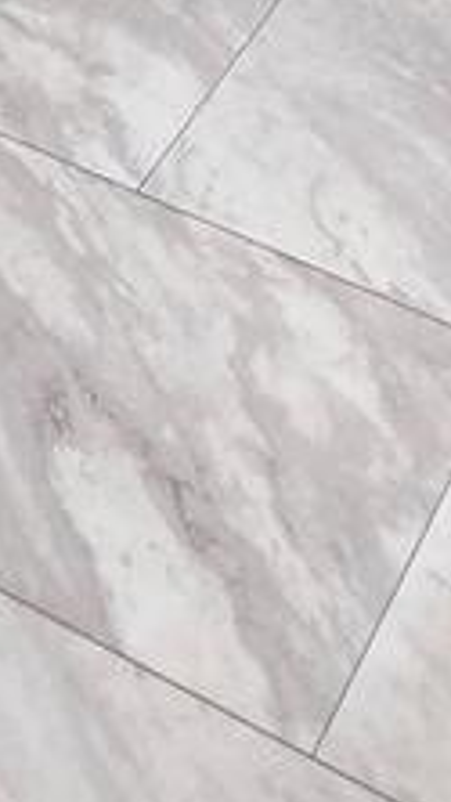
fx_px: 2082
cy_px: -1196
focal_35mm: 98
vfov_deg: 13.9
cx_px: 224
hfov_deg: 12.4
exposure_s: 1/60.2
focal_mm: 2.2
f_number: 2.2
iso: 320
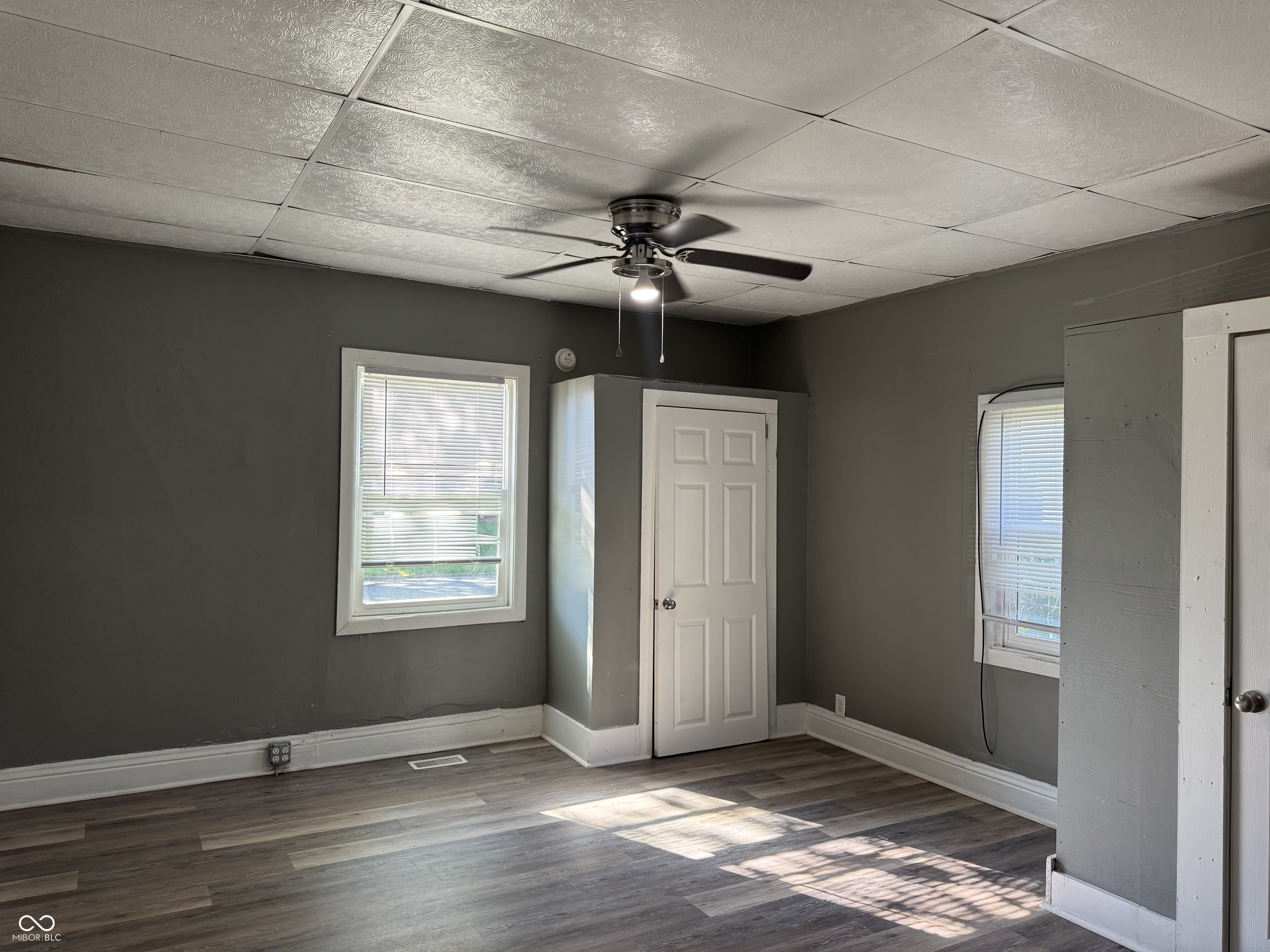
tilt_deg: +0.3
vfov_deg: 56.8
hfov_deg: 71.6
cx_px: 635
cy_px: 476
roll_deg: -1.0
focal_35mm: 24
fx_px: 881
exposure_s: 1/120
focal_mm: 6.76
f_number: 1.78
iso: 160
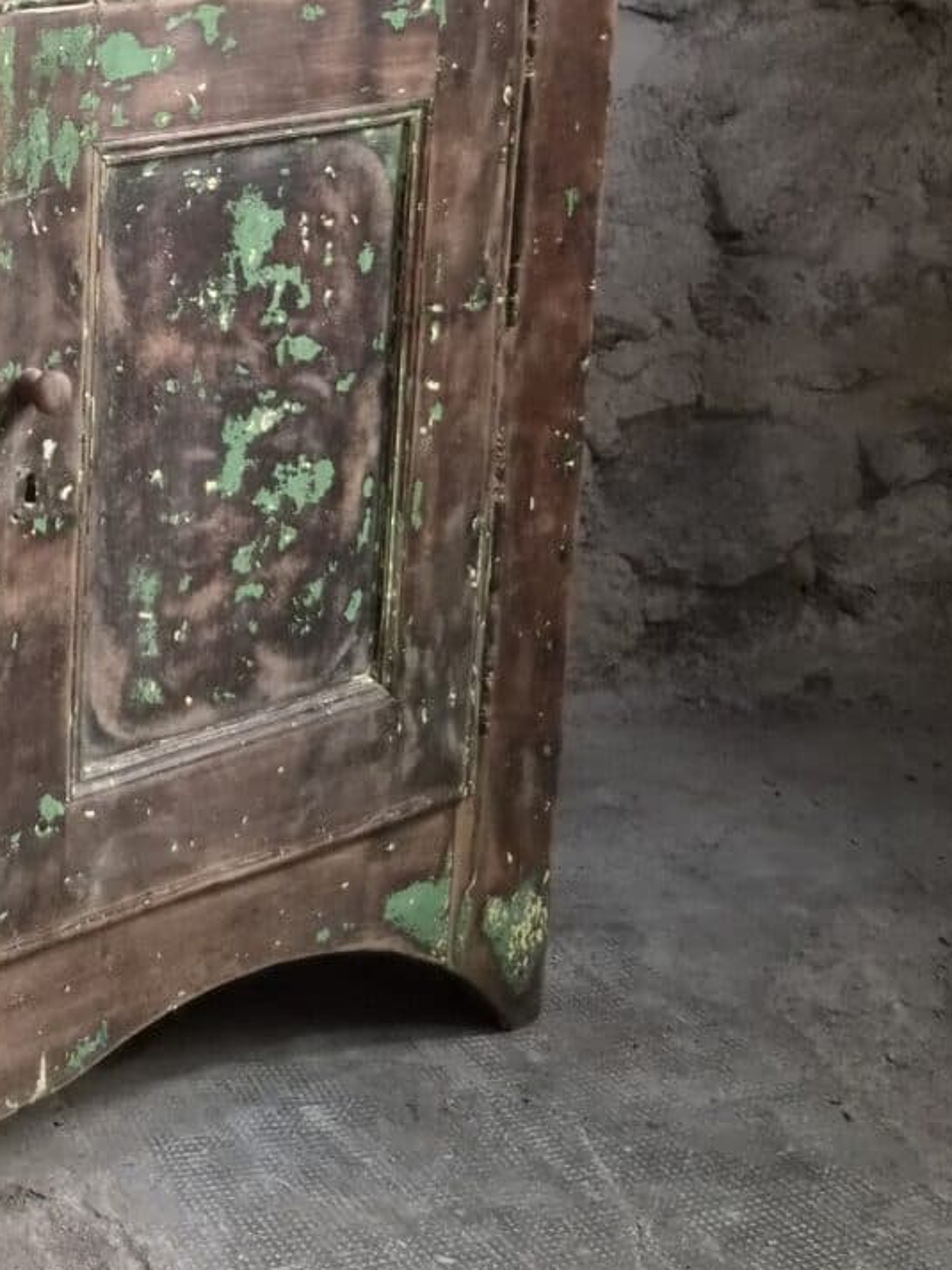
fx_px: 2422
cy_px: 112
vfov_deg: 28.2
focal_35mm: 66
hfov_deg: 19.9
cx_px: -377
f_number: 1.8
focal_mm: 5.4
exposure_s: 1/100
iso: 2500
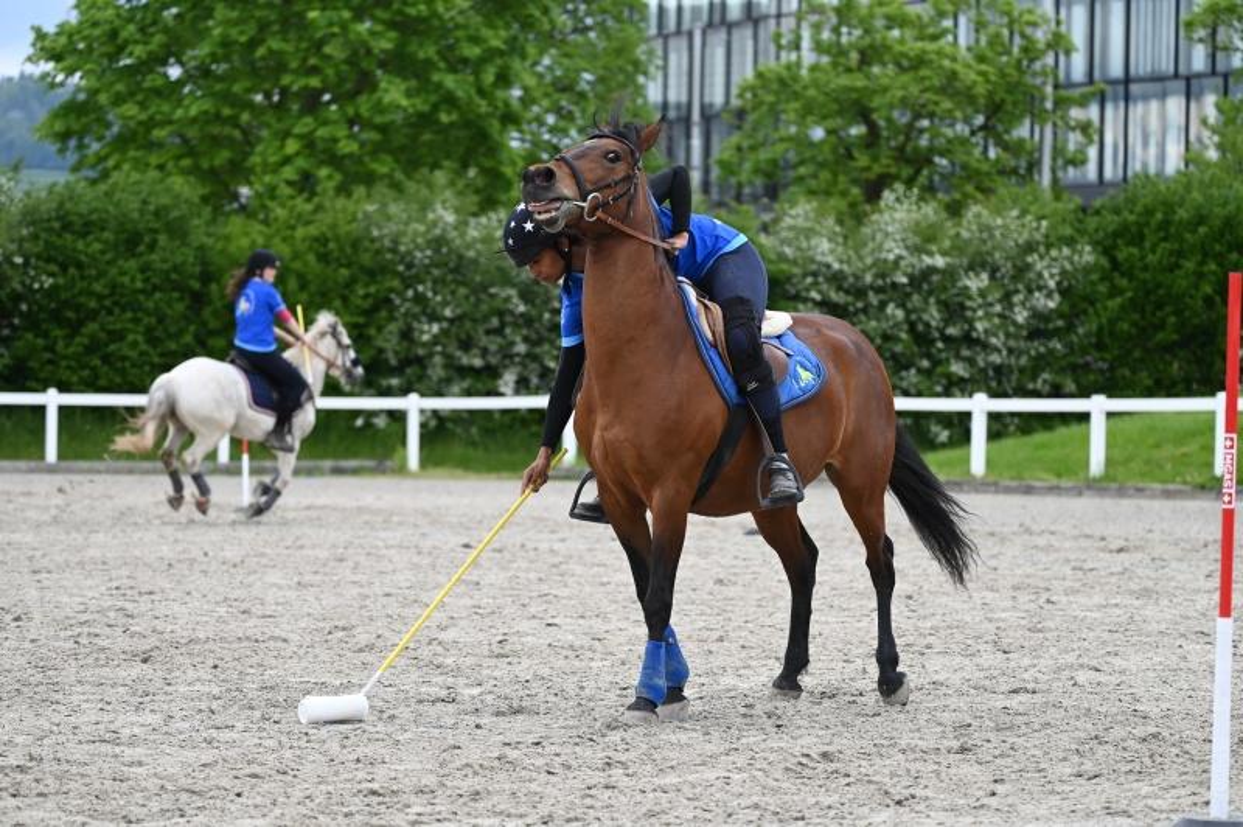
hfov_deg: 16.4
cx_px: 622
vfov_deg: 10.9
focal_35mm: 125
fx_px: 4312
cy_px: 414
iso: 720
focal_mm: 125
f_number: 4.8
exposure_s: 1/1250
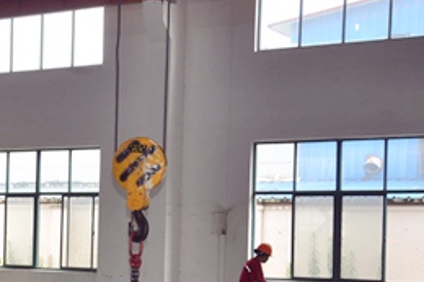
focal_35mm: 90
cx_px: -47
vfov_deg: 15.1
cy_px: 219
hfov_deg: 21.4
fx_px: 1059
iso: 200
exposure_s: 1/60
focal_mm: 26
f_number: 4
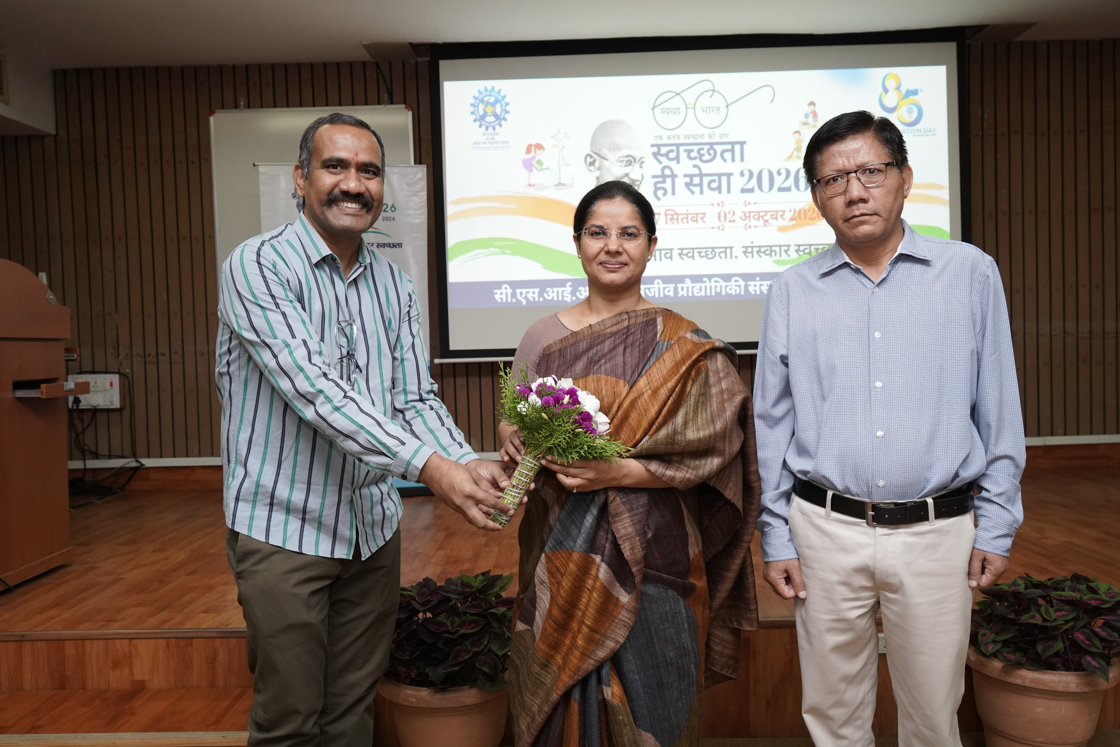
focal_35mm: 29
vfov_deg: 45.0
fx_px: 902
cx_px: 560
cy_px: 374
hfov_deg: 63.7
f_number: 6.3
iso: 4000
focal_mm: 29
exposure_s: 1/125
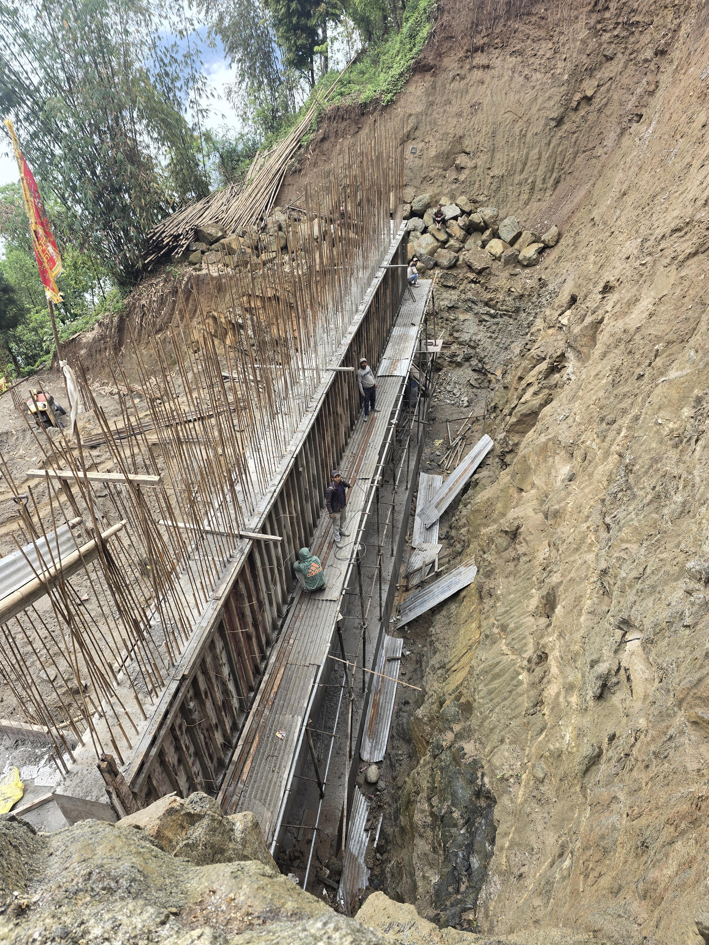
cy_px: 472
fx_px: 628
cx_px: 354
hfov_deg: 58.9
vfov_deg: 73.9
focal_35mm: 23
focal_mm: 6.3
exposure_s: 1/180
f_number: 1.7
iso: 32
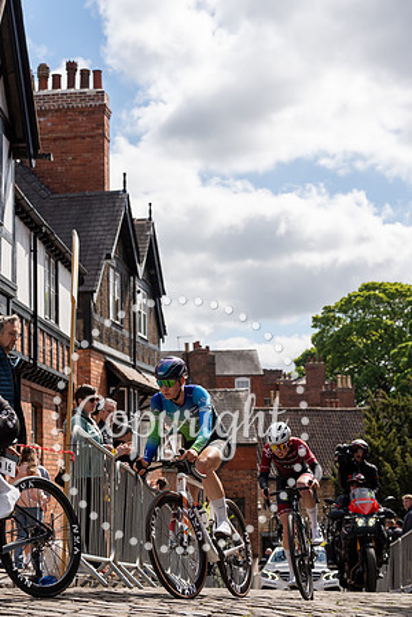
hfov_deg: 19.5
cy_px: 308
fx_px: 1202
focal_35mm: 70
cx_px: 206
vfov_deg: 28.8
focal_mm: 70
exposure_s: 1/1000
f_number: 5
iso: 125
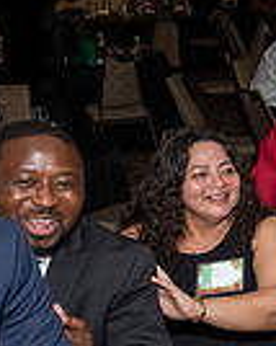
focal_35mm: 105
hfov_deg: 11.9
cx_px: 664
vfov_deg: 18.3
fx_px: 1073
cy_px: 219
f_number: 7.1
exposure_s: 1/250
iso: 500
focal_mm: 17
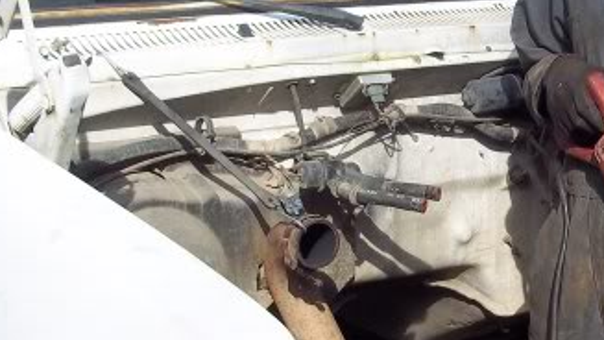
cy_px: 192
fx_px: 1538
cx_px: 598
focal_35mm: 96
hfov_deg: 21.5
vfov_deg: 12.6
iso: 80
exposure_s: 1/125
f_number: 8
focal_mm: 6.5
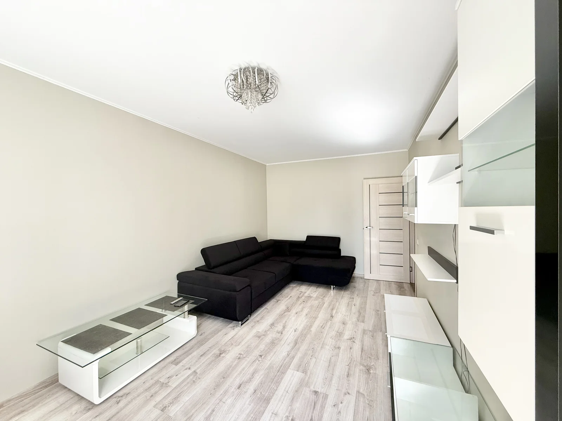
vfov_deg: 85.7
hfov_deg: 102.1
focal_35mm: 14
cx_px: 281
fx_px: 227
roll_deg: +0.8
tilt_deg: -0.1
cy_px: 210
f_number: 2.2
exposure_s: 1/99
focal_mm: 2.22
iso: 160
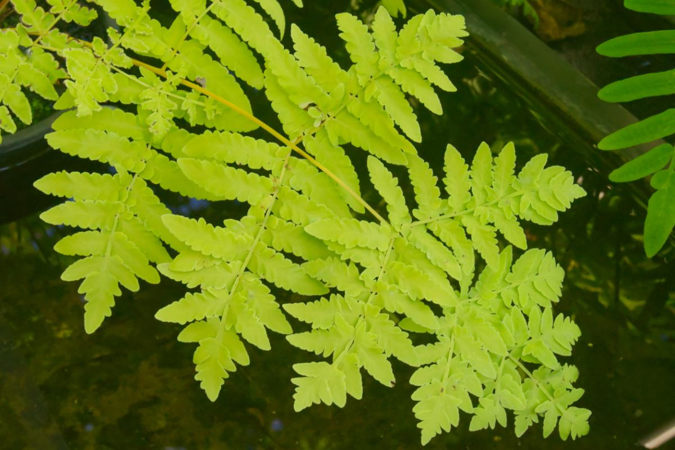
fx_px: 1266
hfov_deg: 29.9
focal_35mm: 68
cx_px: 338
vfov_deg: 20.2
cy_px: 225
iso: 3200
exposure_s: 1/80
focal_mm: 45
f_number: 16
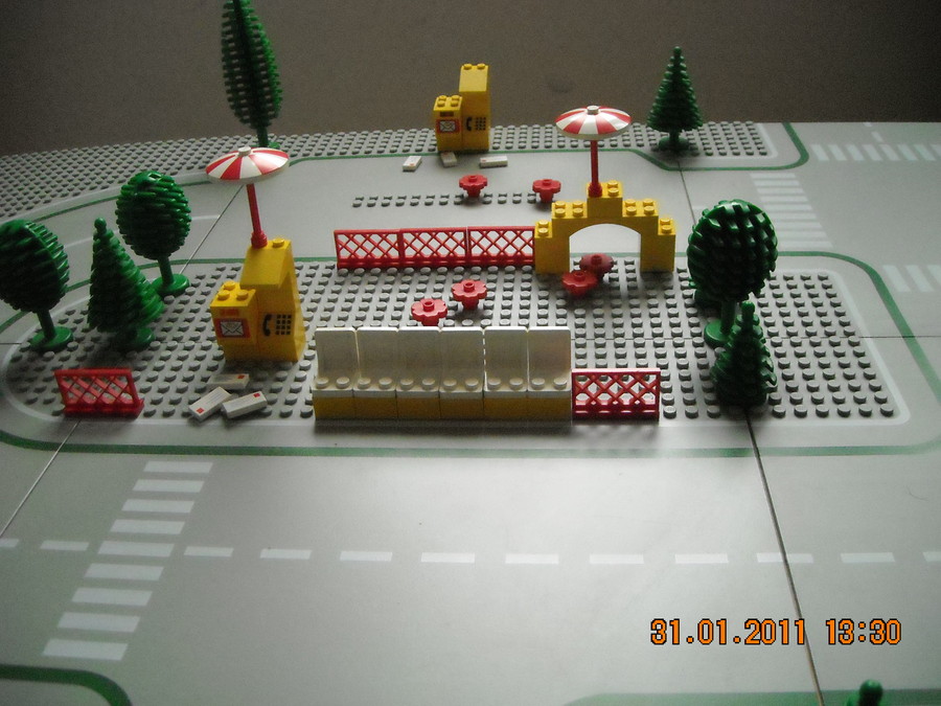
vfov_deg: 40.7
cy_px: 353
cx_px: 470
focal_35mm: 35
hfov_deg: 52.6
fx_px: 951
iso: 800
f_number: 2.8
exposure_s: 1/161
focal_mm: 5.7
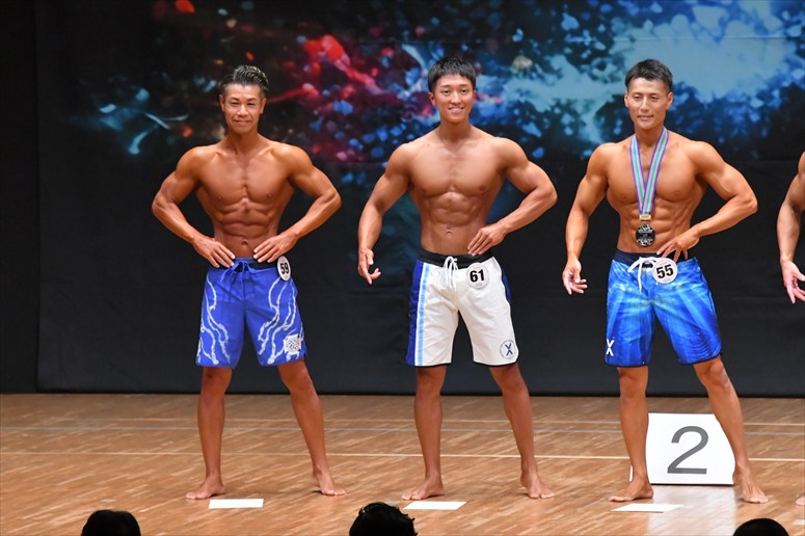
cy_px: 268
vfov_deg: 5.1
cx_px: 402
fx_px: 6035
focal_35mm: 270
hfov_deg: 7.6
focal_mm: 180
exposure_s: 1/400
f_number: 5.6
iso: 8000
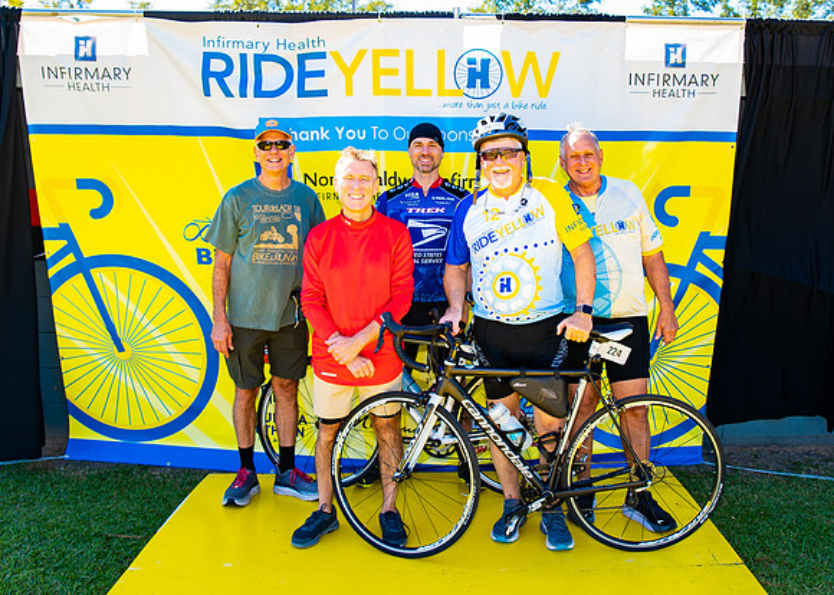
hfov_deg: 53.3
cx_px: 493
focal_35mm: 35
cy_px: 271
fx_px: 826
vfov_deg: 39.6
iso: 100
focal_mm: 24
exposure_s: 1/200
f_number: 2.8
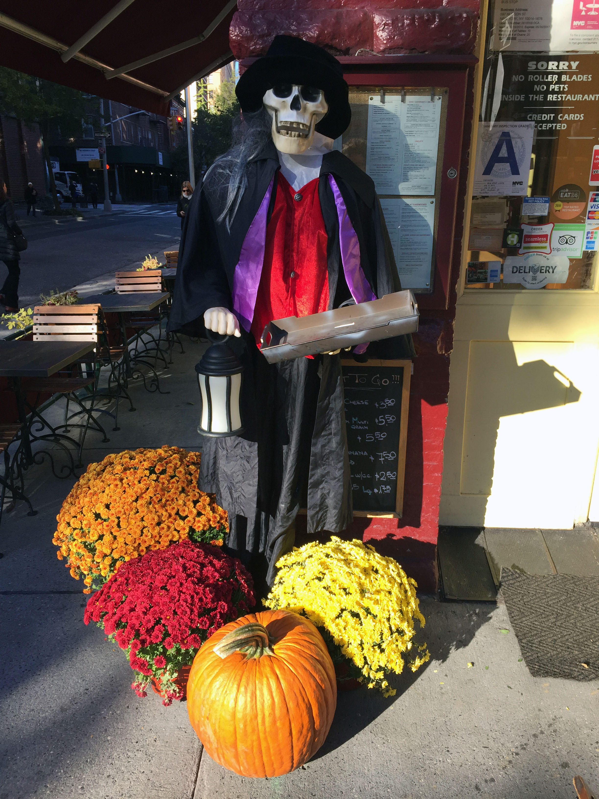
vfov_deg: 61.7
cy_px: 400
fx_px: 669
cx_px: 300
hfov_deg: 48.2
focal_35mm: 29
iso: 32
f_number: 2.2
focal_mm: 4.15
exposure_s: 1/638
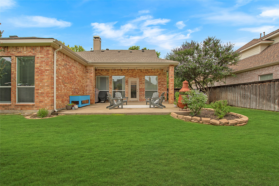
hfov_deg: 100.4
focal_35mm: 15
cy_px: 93
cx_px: 140
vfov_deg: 77.3
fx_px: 116
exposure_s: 1/250
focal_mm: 10
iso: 100
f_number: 7.1
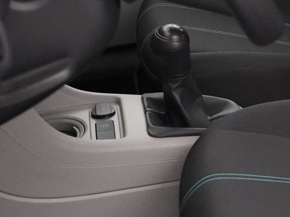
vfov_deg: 13.3
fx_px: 913
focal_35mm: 109
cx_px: 378
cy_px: -28
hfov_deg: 17.0
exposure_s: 1/160
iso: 10000
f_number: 3.5
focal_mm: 28
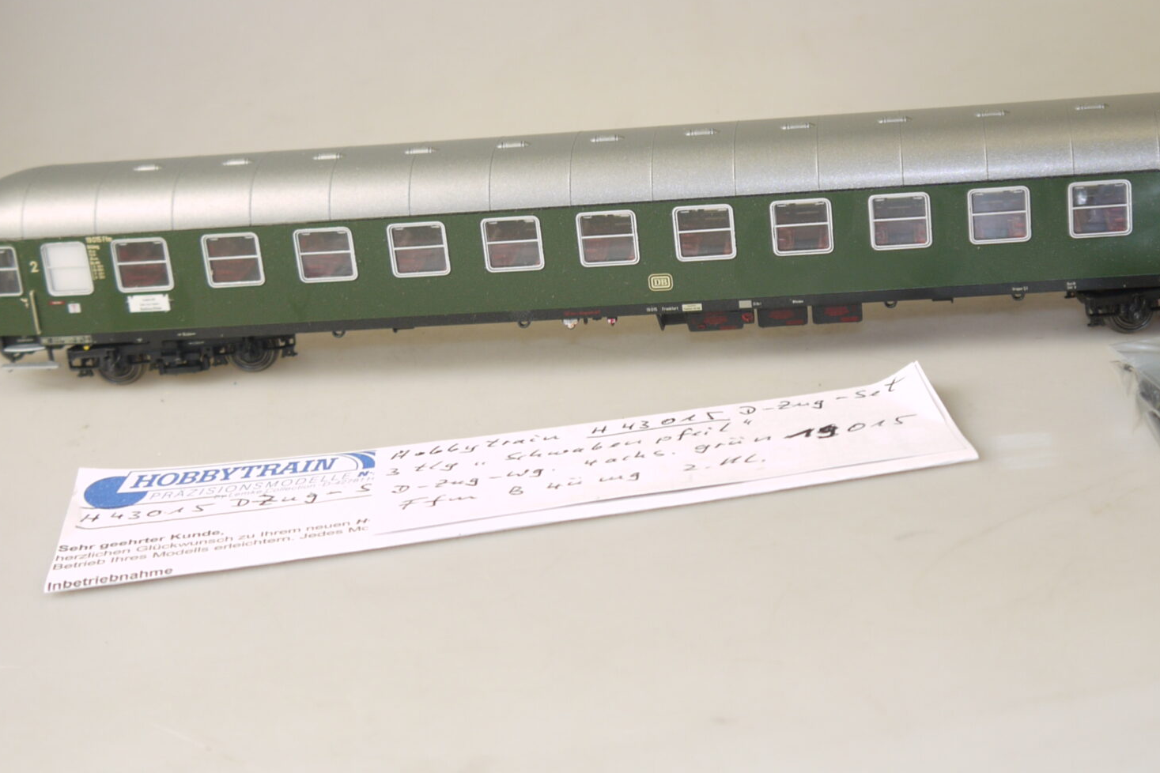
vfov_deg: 22.2
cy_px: 248
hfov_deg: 32.8
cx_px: 697
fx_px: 1965
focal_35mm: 61
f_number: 3.6
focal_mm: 15
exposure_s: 1/100
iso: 100
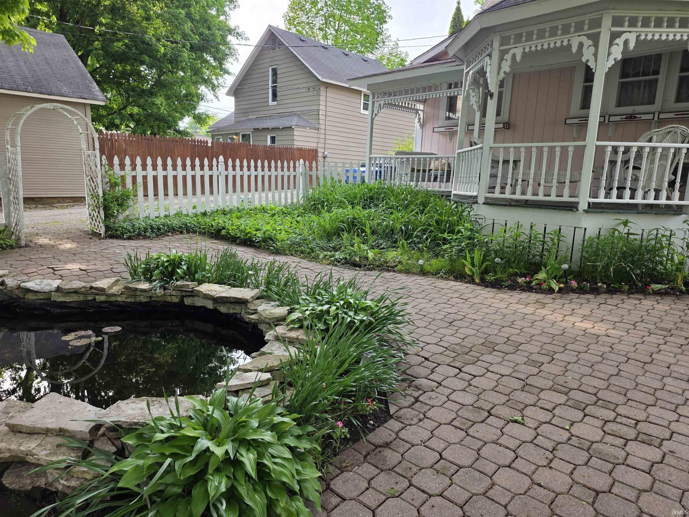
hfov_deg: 73.9
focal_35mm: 23
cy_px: 258
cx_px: 344
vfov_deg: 58.9
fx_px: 458
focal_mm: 6.25
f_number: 1.7
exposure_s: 1/359
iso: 32
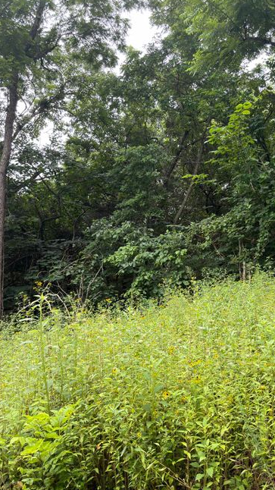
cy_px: 245
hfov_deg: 42.2
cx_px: 186
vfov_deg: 69.9
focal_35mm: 27
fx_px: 350
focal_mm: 6.76
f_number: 1.78
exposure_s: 1/369
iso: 80
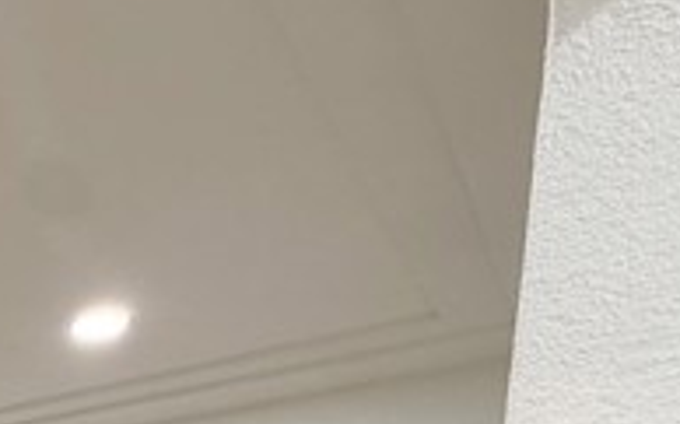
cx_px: -333
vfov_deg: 19.4
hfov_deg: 28.0
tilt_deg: -5.7
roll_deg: -2.5
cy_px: 771
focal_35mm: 49
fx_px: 908
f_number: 2.2
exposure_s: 1/60
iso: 160
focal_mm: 2.22
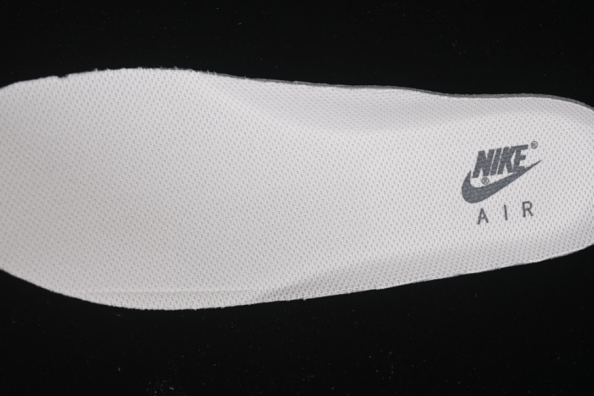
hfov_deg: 27.0
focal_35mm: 75
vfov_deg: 18.2
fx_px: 1237
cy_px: 198
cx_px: 297
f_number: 7.1
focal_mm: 50
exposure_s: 1/80
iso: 160
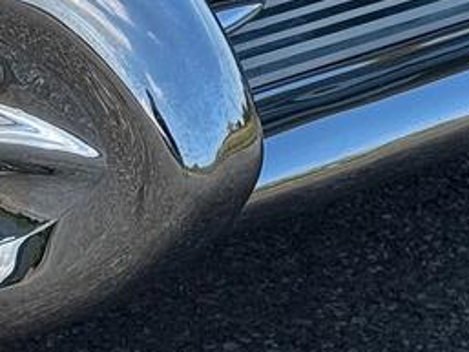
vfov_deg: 6.0
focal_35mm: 239
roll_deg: -0.9
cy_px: -394
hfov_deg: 8.3
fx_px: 3240
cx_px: 292
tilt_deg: -8.7
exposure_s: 1/2110
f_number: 1.78
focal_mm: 6.76
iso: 64
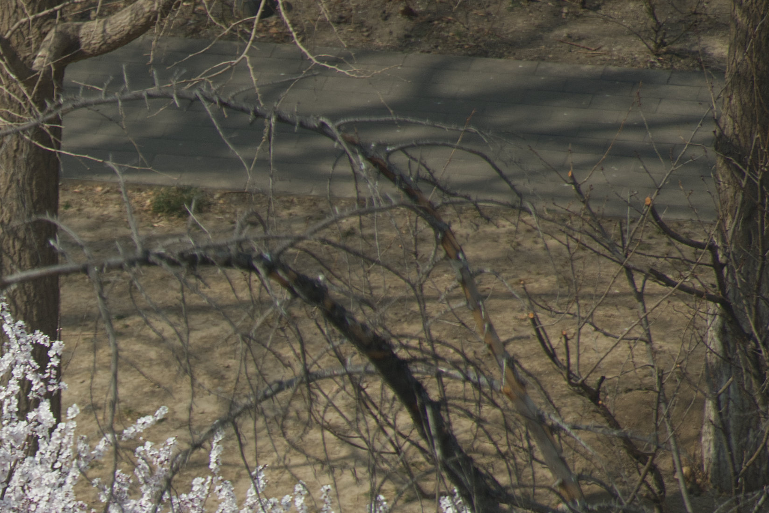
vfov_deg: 1.6
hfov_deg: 2.4
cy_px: 880
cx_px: -669
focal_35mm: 855
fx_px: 18267
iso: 125
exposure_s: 1/400
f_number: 5.6
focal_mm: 200
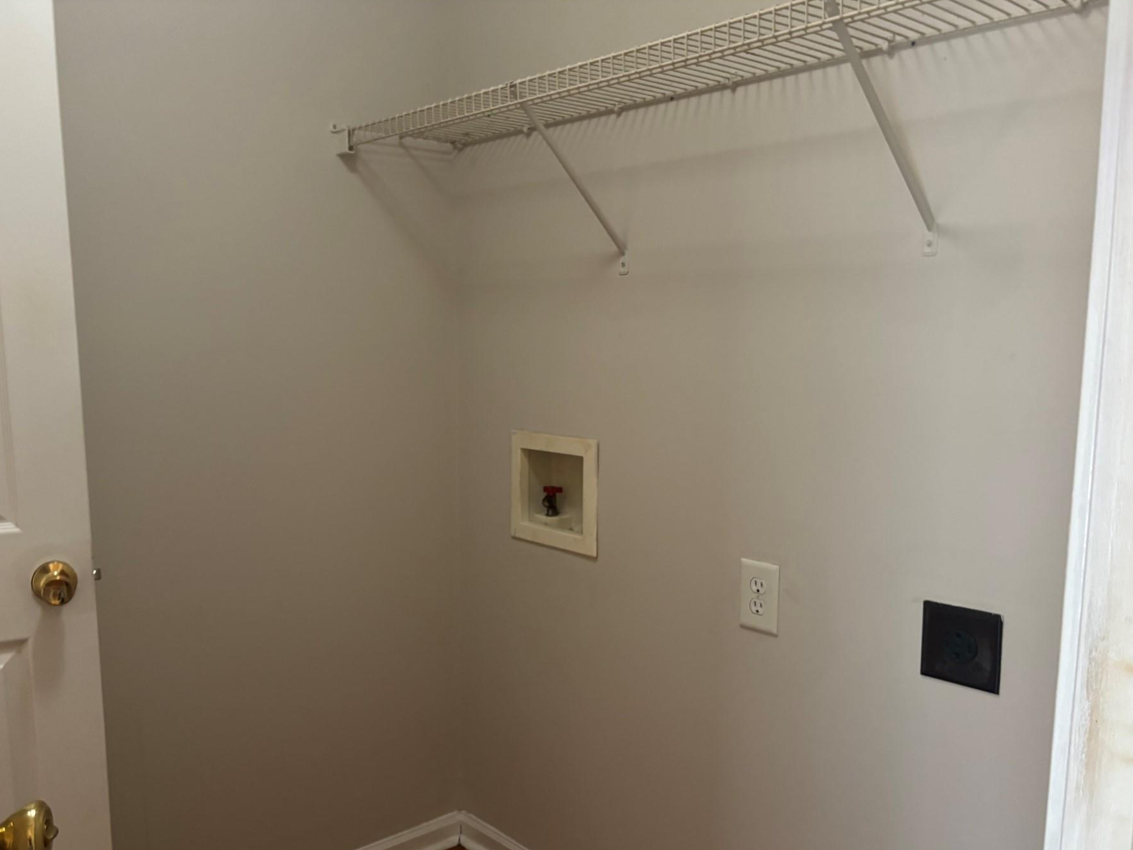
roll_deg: +0.0
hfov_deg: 59.9
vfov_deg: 46.7
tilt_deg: -7.8
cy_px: 485
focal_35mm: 30
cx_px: 527
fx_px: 982
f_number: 1.6
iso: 200
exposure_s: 1/60
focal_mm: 5.96
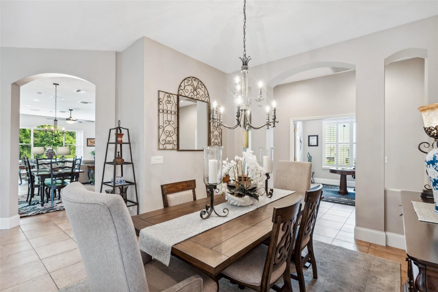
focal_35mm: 17
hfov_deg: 93.3
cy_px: 146
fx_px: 207
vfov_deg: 70.4
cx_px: 219
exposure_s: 1/2
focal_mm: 17
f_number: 7.1
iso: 320
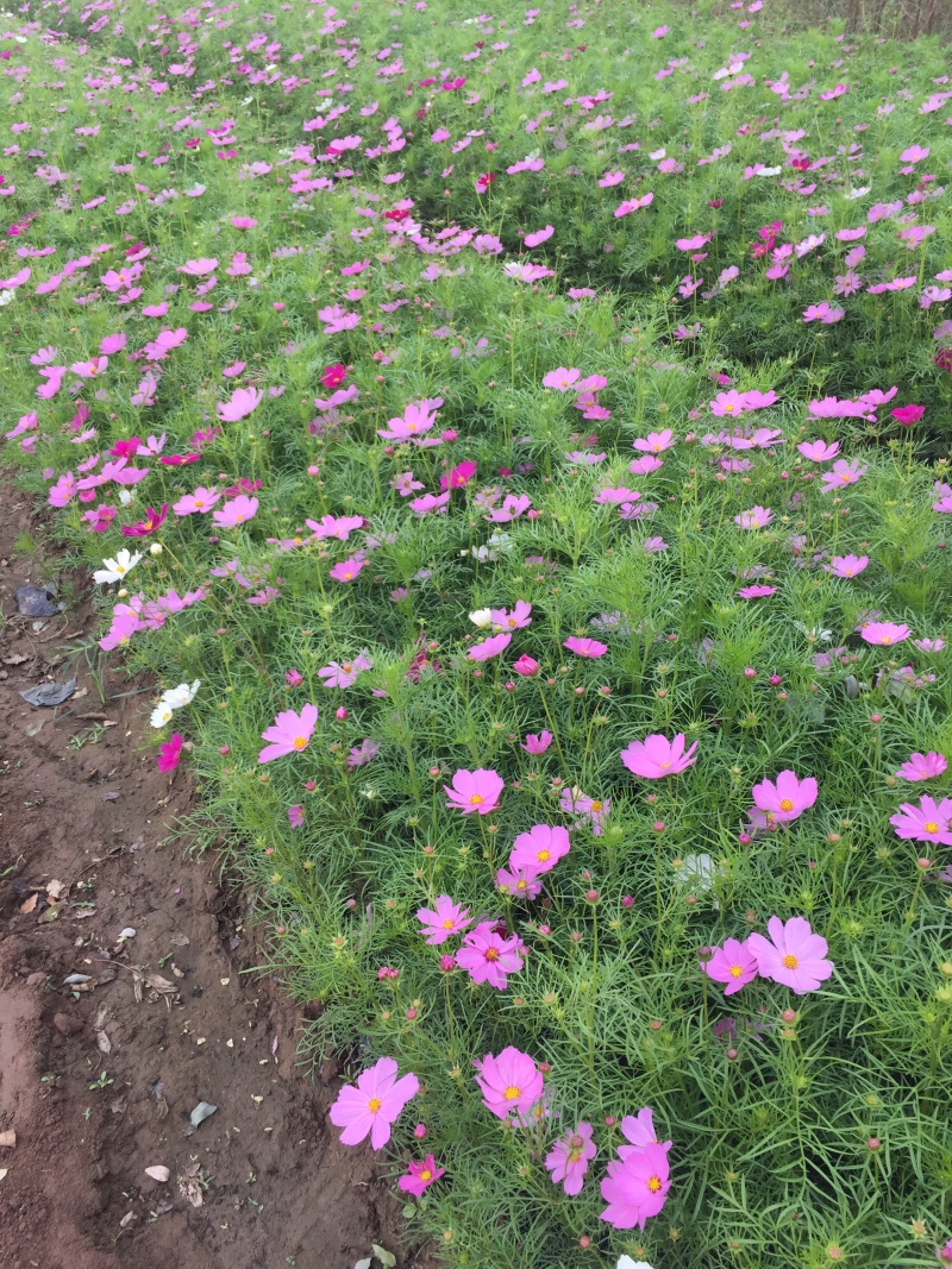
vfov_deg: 61.7
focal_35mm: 29
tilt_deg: -37.4
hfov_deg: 48.2
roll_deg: +2.7
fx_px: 1064
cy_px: 634
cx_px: 476
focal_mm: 4.15
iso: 32
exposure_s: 1/321
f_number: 2.2
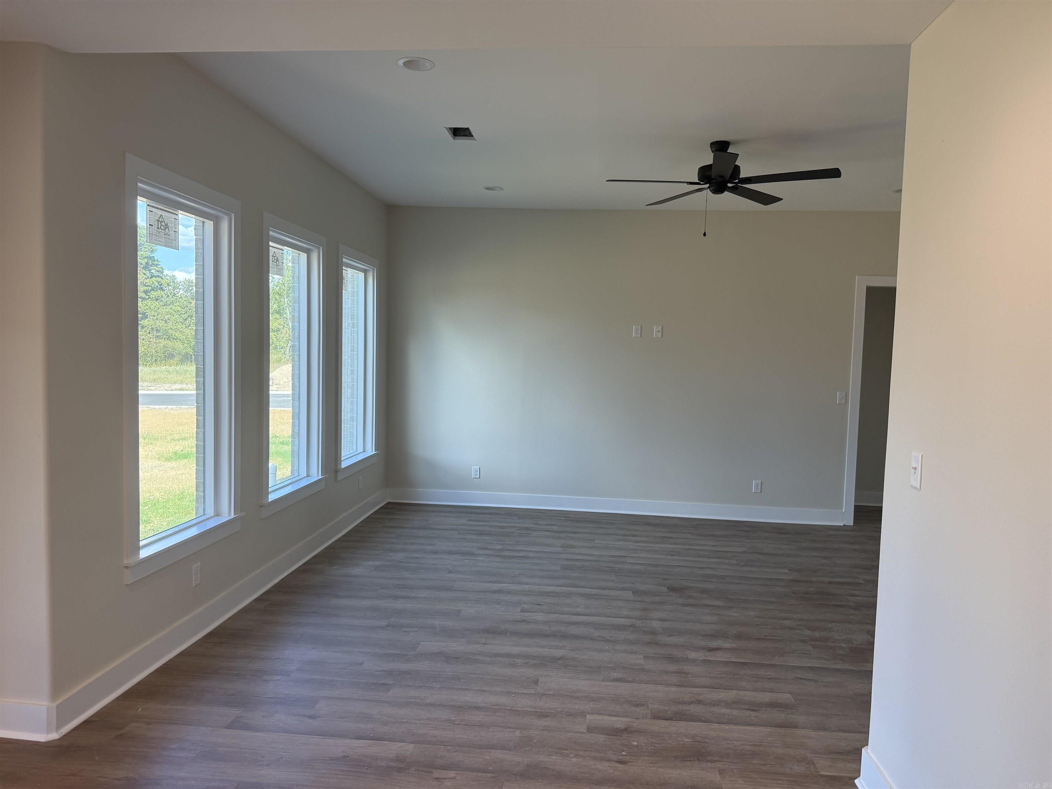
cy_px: 394
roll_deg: -0.8
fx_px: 729
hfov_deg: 71.6
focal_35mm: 24
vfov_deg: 56.8
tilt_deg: -3.3
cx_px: 526
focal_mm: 6.76
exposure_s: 1/224
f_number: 1.78
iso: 125
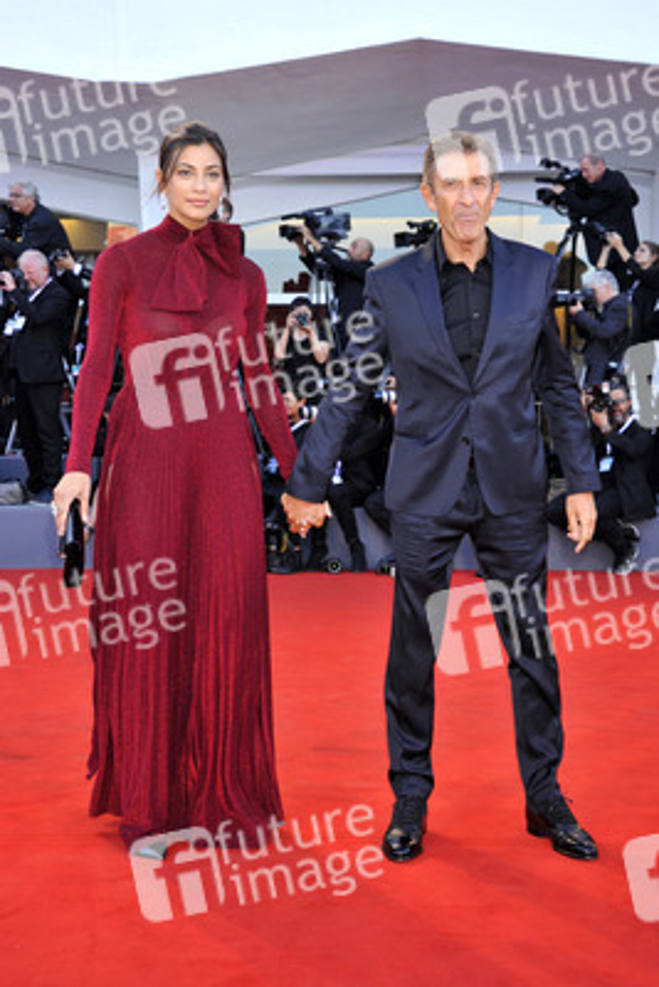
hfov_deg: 27.0
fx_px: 1372
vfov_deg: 39.6
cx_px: 330
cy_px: 494
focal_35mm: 50
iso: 1250
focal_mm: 50
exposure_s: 1/250
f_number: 8
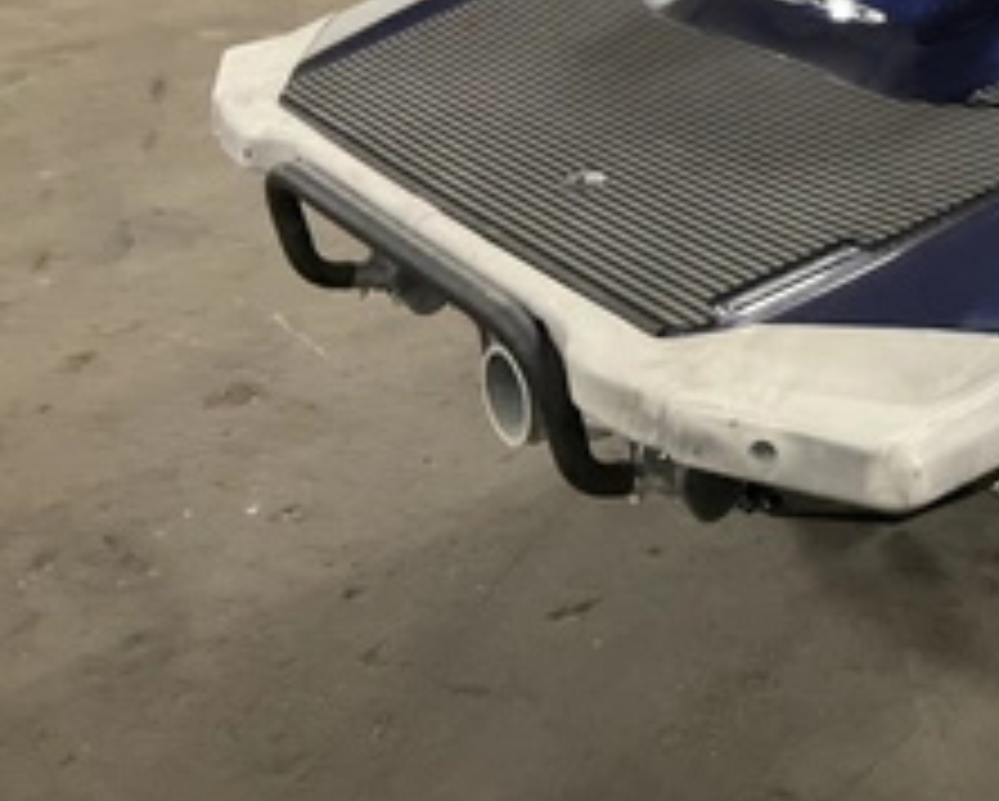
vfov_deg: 29.3
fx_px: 1509
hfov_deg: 34.6
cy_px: 212
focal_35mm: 51
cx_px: 891
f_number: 1.8
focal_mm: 3
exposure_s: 1/40
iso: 250
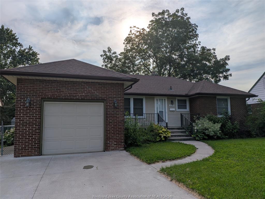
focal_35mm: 24
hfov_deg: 71.6
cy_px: 100
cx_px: 132
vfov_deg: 56.8
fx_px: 184
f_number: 1.7
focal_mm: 4.53
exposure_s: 1/4673
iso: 32
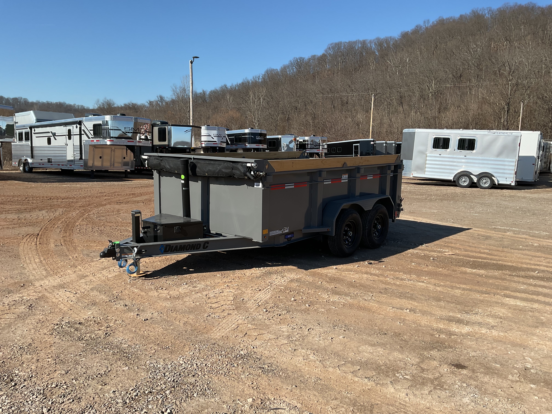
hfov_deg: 61.7
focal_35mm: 29
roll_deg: -1.9
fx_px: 462
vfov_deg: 48.2
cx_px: 276
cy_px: 207
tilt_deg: -8.2
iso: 16
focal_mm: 3
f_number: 1.8
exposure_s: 1/1848
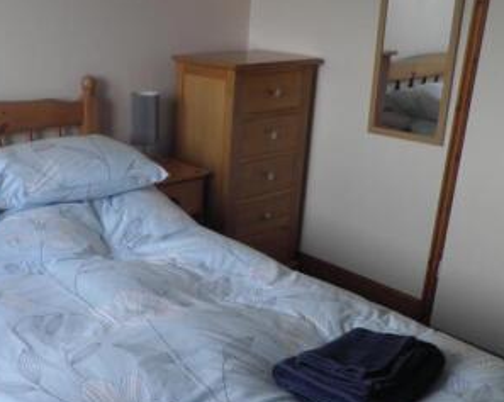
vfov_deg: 32.7
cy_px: 225
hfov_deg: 39.6
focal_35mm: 46
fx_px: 685
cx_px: 147
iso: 100
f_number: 3.3
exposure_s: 1/30
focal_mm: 4.3
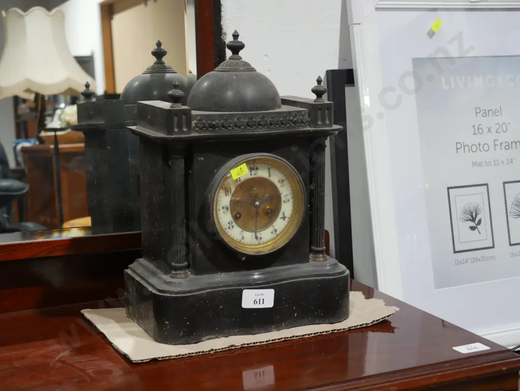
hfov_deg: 30.3
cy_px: 196
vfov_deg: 22.9
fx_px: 962
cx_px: 260
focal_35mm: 64
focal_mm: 32
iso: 800
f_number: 5.4
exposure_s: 1/80
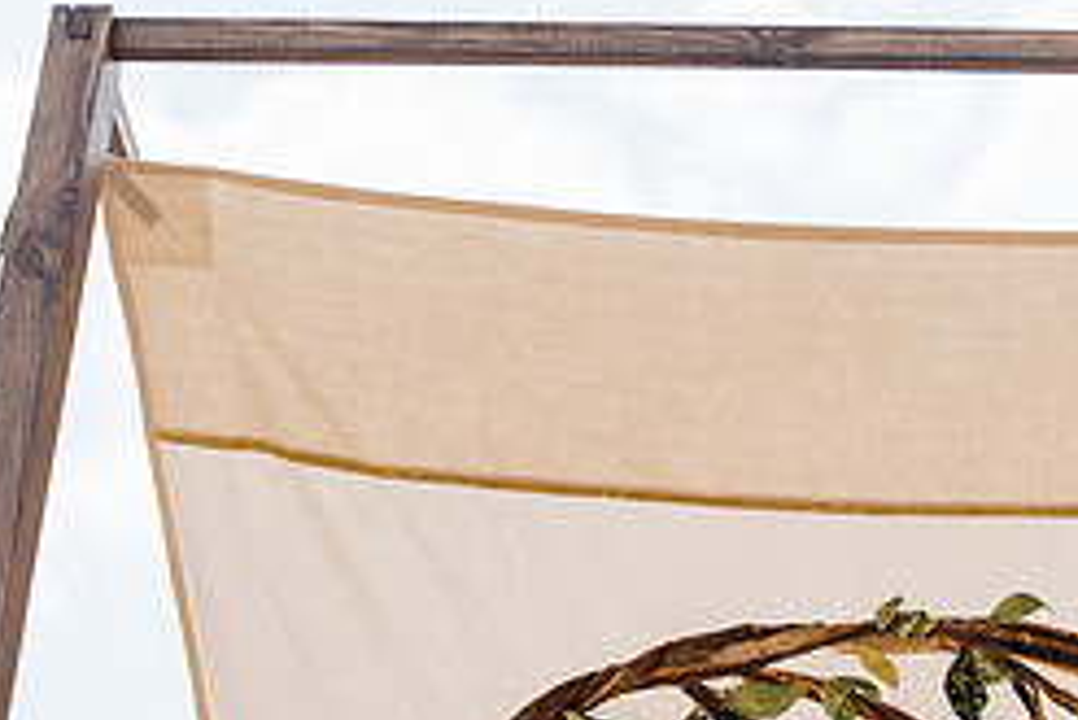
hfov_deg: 16.1
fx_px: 3745
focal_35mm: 125
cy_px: 744
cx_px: 1042
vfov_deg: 10.9
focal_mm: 50
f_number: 3.2
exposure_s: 1/4000
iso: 200
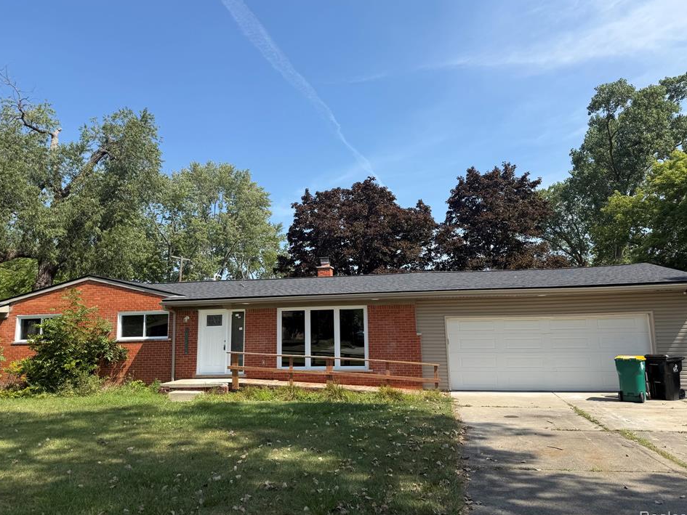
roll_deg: +0.9
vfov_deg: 53.1
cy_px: 250
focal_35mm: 26
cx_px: 341
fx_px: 516
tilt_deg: +8.7
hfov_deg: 67.3
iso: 80
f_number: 1.78
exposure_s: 1/2370
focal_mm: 6.76
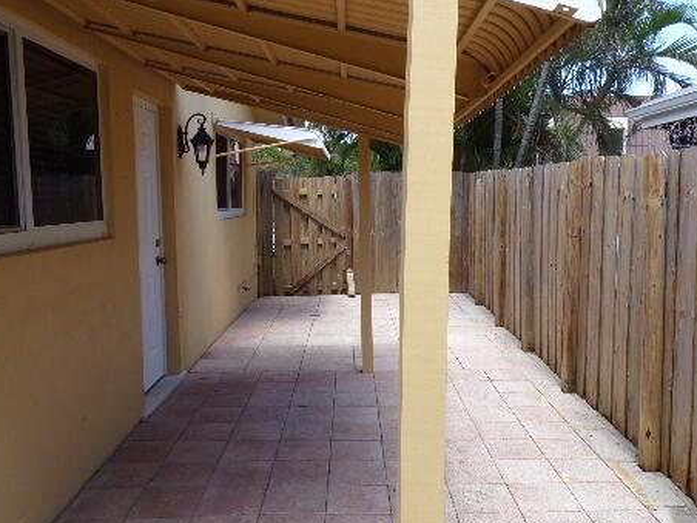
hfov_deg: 53.9
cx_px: 375
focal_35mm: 34
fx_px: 685
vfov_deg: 41.8
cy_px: 245
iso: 80
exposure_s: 1/100
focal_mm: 4.3
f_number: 5.8
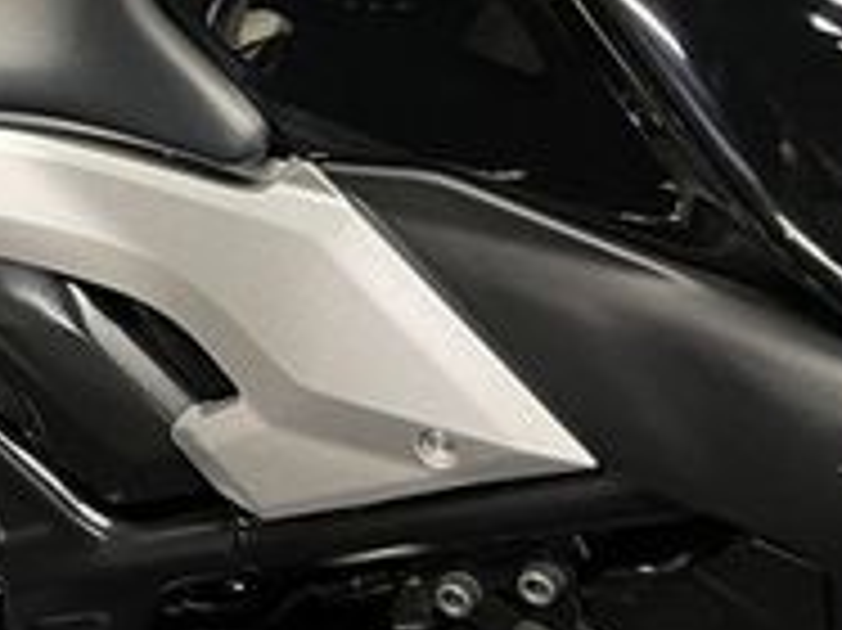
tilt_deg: -31.2
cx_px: -171
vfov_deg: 16.2
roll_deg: +1.4
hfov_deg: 20.6
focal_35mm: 89
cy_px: -4
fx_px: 2163
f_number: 1.6
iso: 125
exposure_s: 1/50
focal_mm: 5.1
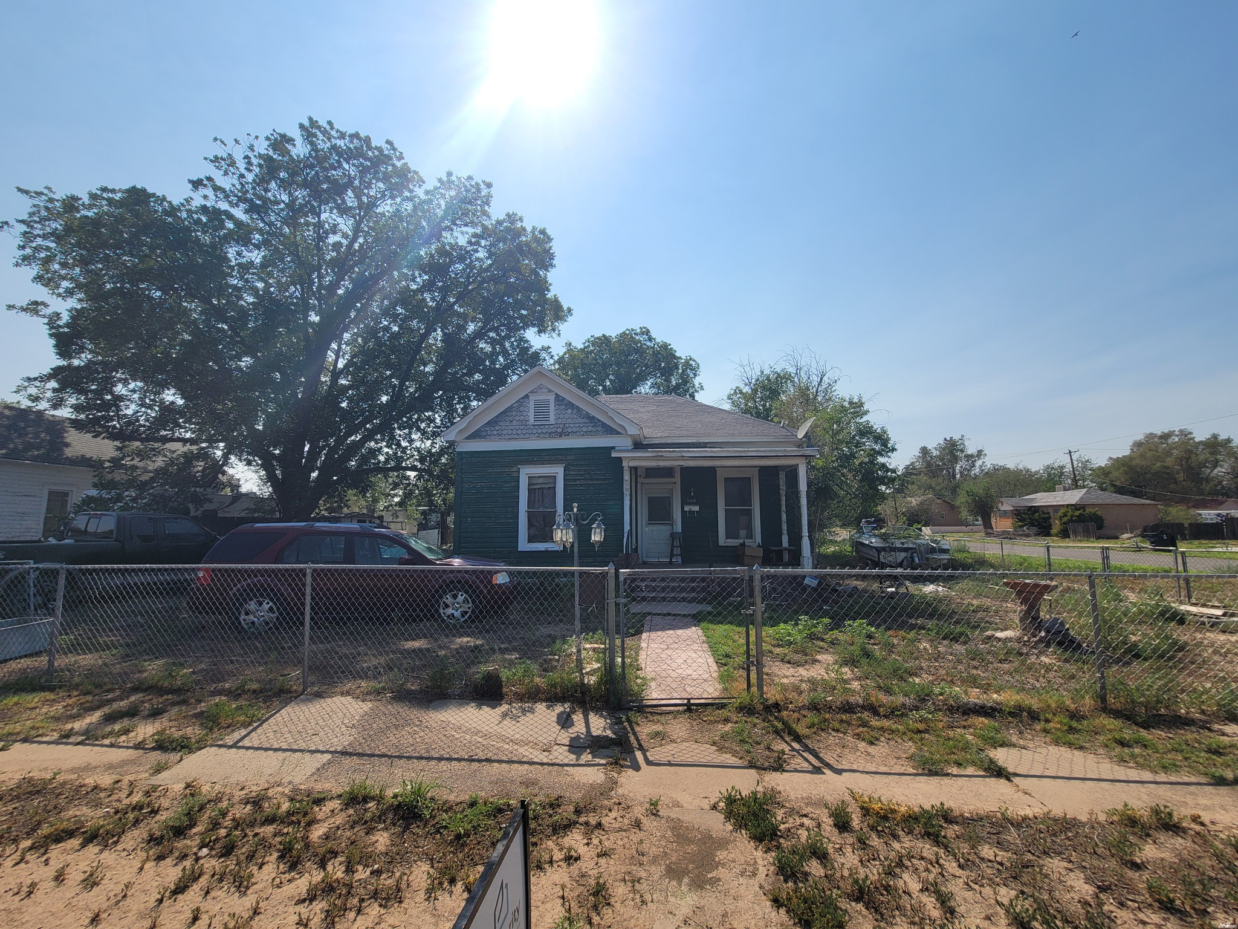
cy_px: 464
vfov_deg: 89.9
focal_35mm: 13
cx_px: 619
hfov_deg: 106.2
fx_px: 465
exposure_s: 1/3474
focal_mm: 2.2
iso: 64
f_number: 2.2
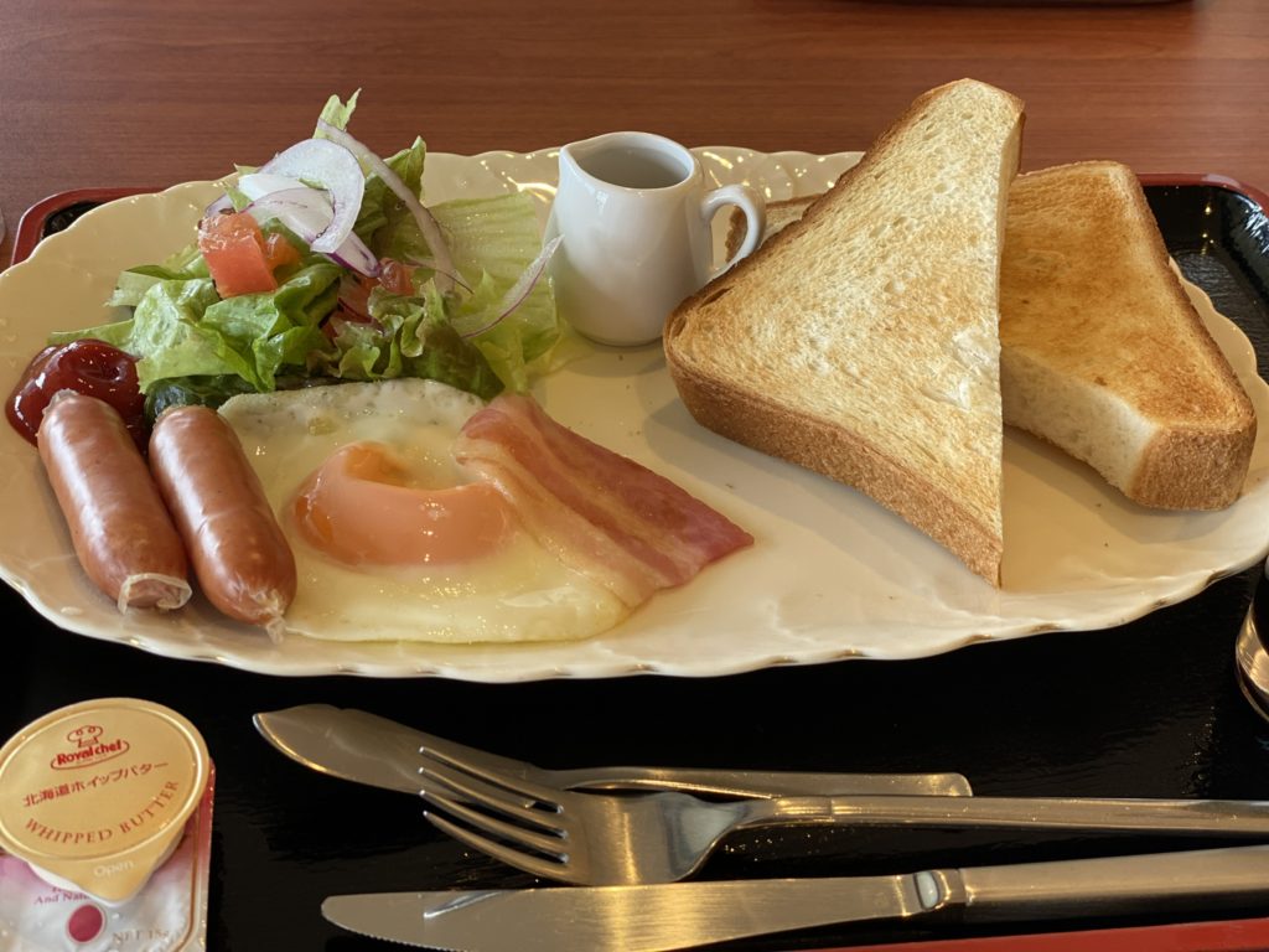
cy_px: 476
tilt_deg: -38.9
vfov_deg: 28.0
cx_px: 634
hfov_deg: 36.8
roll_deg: -4.1
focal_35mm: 52
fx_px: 1906
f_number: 2
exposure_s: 1/122
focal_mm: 6
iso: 80
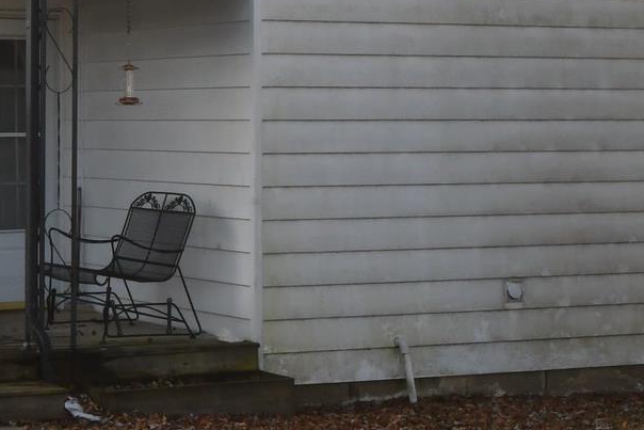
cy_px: 49
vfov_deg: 11.2
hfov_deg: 16.5
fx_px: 2183
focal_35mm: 122
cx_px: 31
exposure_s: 1/125
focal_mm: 24
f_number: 18
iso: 400
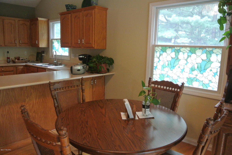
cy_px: 78
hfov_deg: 67.3
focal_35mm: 27
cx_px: 116
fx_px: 174
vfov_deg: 48.1
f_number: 3.5
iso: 500
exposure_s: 1/30
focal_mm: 10
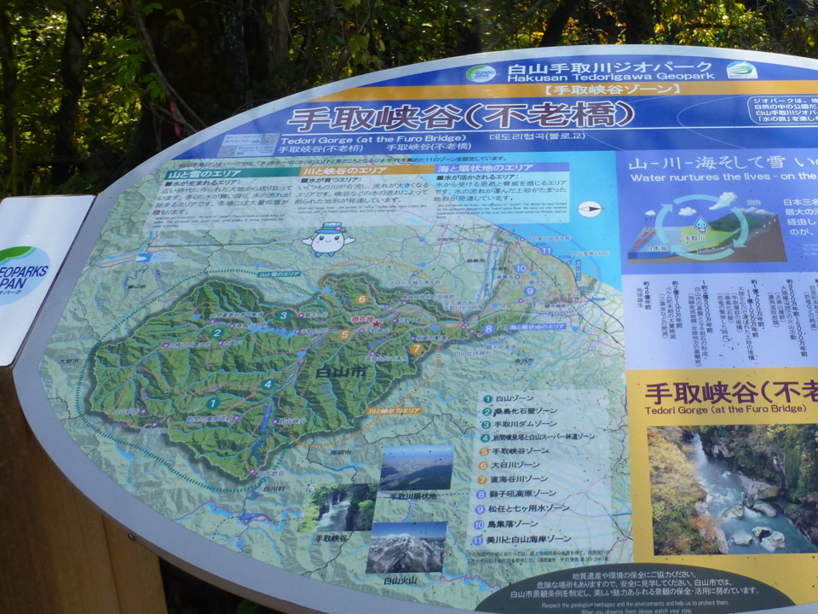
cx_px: 596
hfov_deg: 45.5
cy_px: 240
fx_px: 945
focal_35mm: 40
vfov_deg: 35.8
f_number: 4
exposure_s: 1/320
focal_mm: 4.3
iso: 100
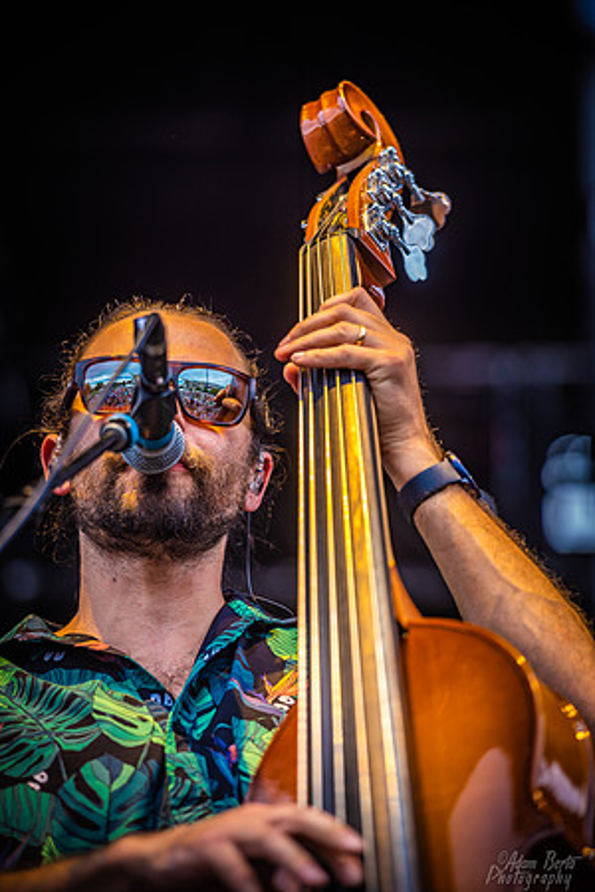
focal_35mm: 200
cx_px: 298
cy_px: 446
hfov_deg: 6.9
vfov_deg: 10.3
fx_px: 4958
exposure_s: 1/200
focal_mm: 200
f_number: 2.8
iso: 100
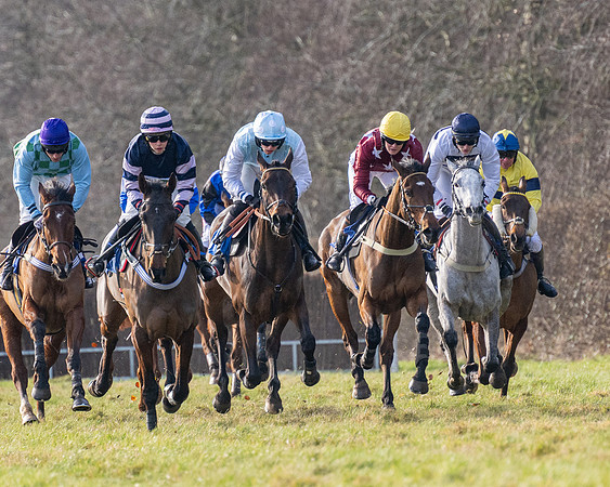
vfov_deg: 2.1
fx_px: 13093
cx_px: 341
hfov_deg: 2.7
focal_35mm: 725
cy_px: 317
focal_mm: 260
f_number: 4
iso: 400
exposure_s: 1/2000
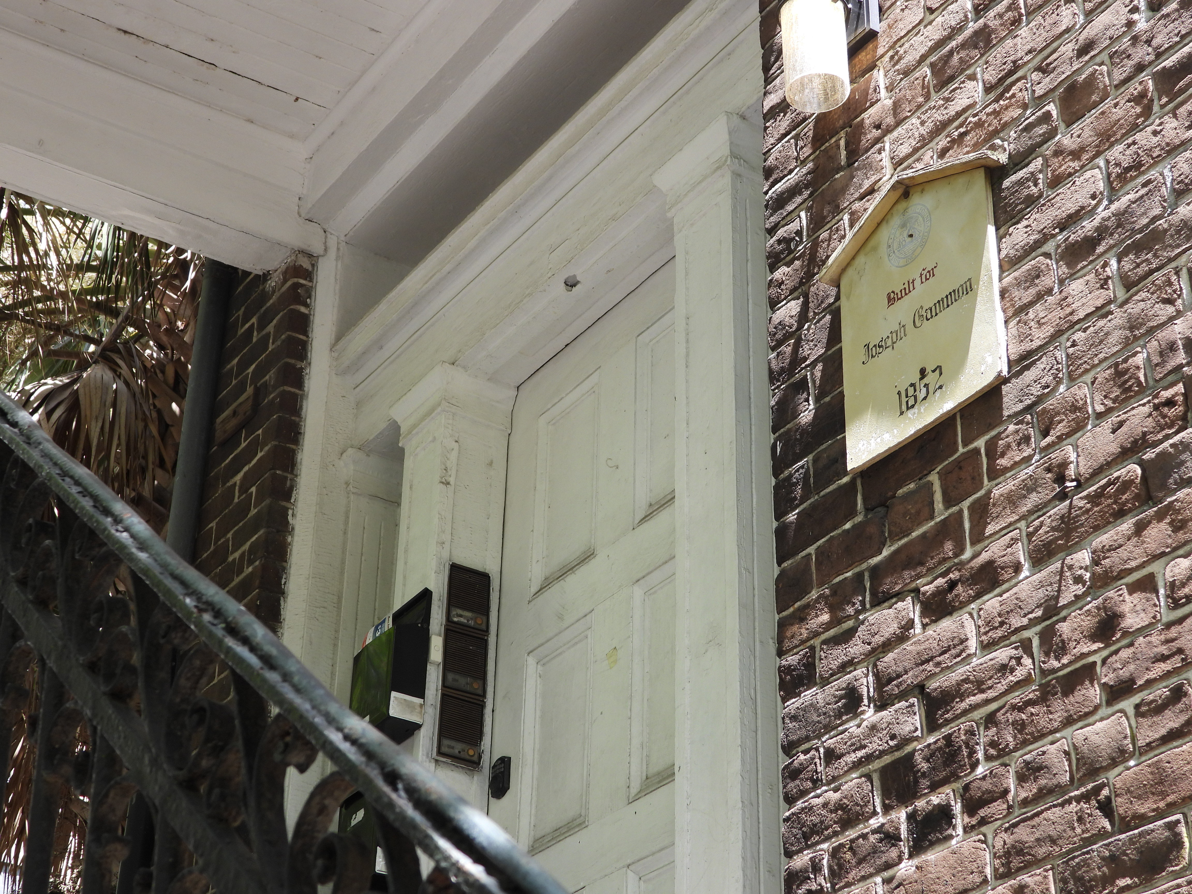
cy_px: 447
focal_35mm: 65
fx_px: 2238
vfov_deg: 22.6
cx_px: 596
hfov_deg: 29.8
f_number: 3.5
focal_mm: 11.7
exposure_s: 1/100
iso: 100
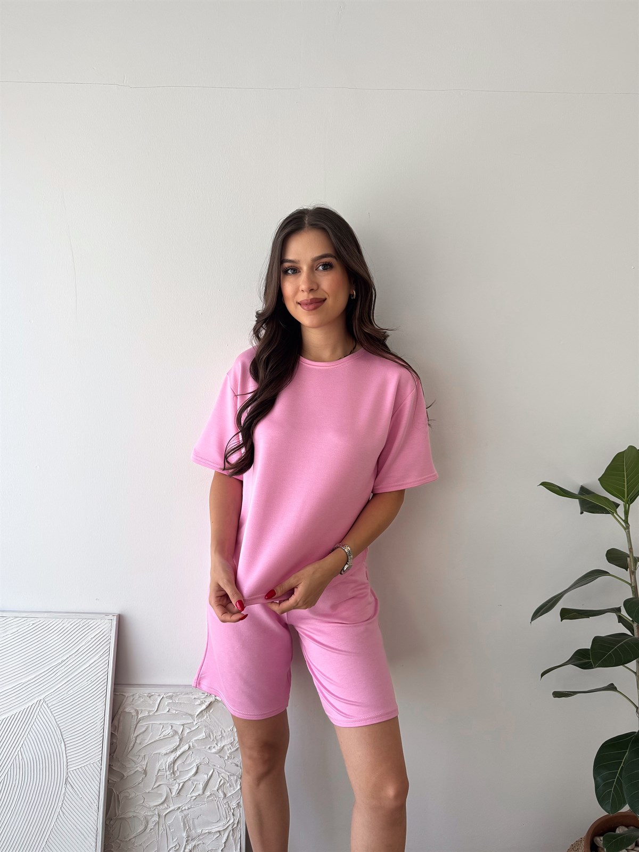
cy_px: 426
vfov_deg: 71.6
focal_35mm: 24
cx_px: 320
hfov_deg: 56.8
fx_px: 591
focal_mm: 6.76
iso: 125
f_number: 1.8
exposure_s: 1/120
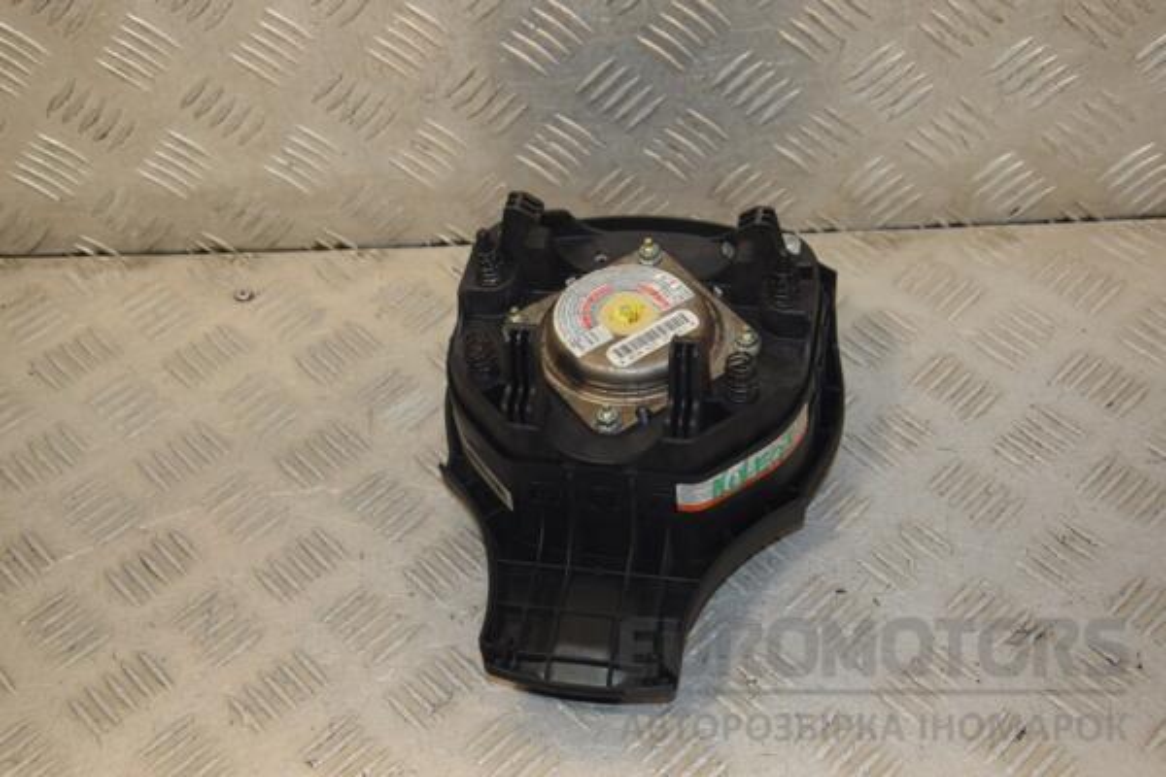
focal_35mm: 51
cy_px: 388
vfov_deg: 26.5
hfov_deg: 38.9
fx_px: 1652
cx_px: 583
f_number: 6.3
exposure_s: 1/200
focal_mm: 34
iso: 800
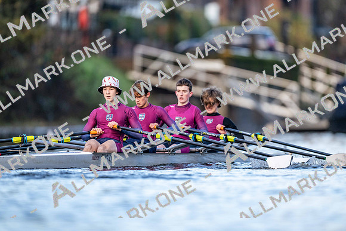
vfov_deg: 2.3
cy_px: 116
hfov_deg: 3.4
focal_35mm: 600
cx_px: 173
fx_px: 5768
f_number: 4
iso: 1800
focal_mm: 600
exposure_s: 1/2500
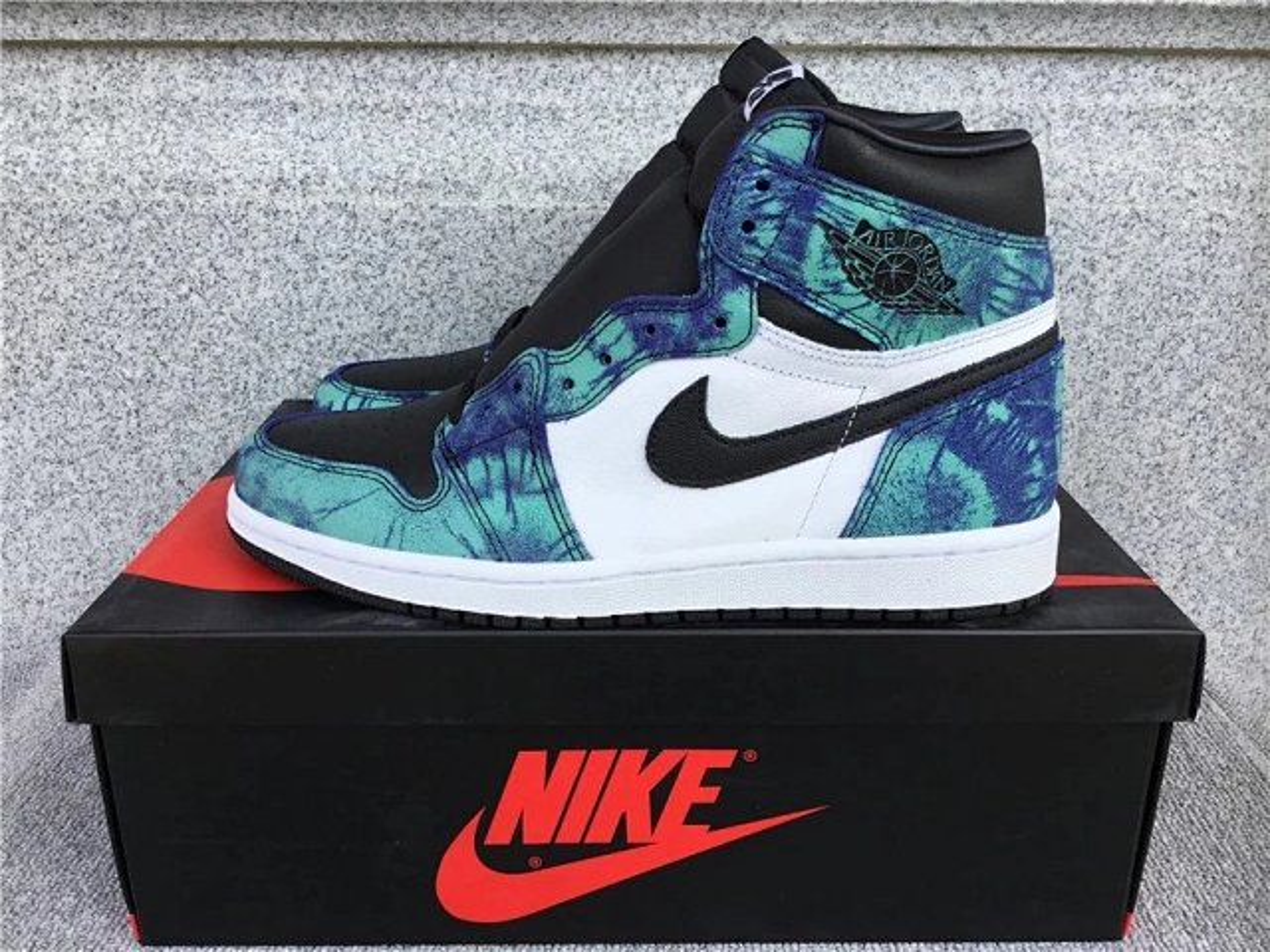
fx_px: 1137
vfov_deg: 45.4
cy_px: 476
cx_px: 635
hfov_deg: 58.4
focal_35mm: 31
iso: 25
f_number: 2.4
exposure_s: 1/331
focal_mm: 3.3
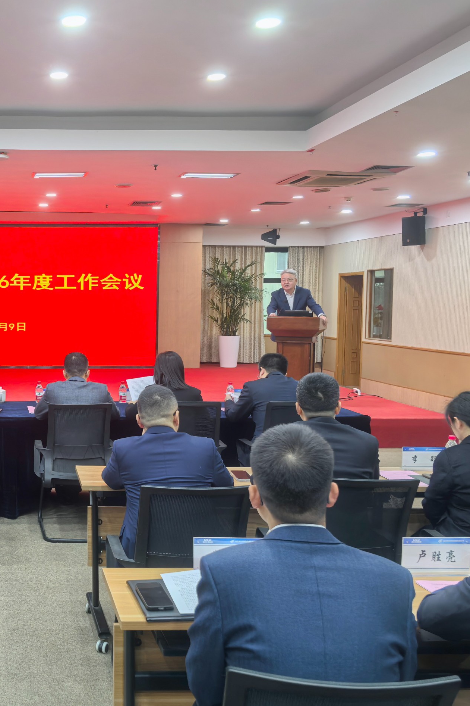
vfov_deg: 50.7
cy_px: 349
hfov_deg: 32.5
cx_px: 11
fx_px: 744
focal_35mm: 38
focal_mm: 6.35
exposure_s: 1/100
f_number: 2
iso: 160
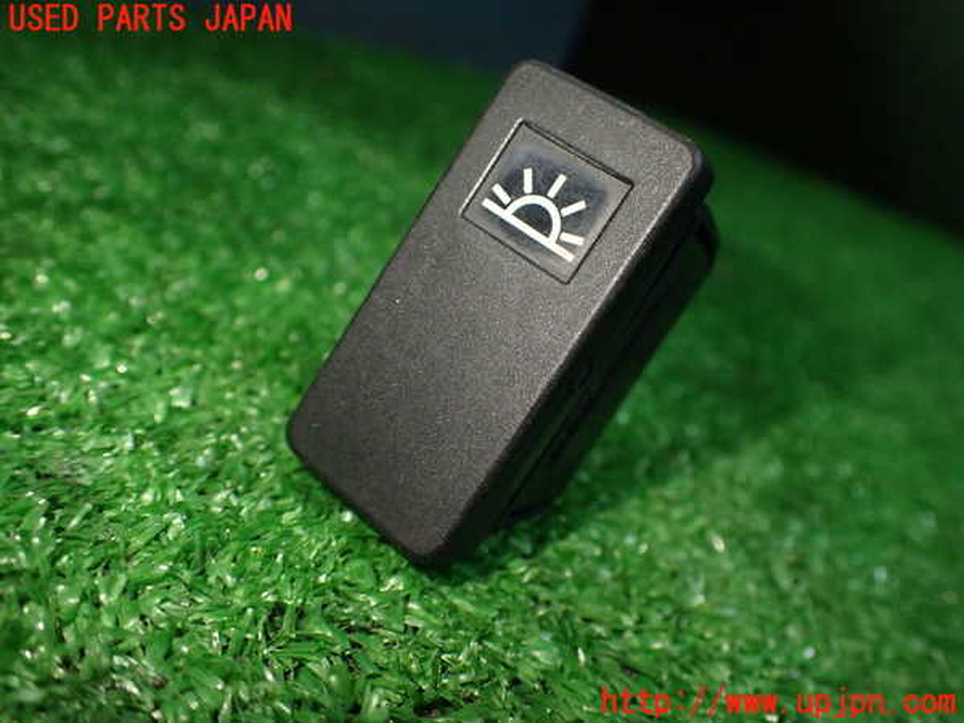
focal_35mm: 30
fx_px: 835
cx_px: 482
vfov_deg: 46.8
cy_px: 362
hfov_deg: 60.0
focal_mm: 5.4
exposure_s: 1/125
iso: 400
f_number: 2.3
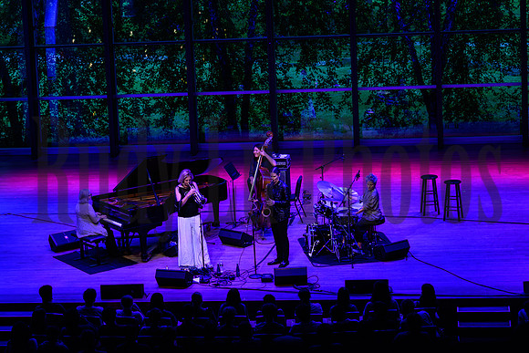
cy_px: 176
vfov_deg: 14.7
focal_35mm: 93
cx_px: 264
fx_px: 1367
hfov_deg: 21.9
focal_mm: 93
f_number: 8
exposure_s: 1/160
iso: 4000
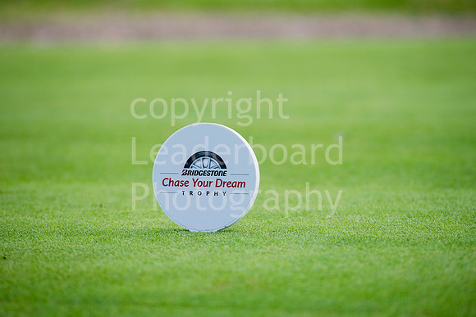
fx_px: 3967
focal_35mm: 300
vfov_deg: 4.6
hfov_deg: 6.9
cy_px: 158
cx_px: 238
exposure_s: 1/1250
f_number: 5.6
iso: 800
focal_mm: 300
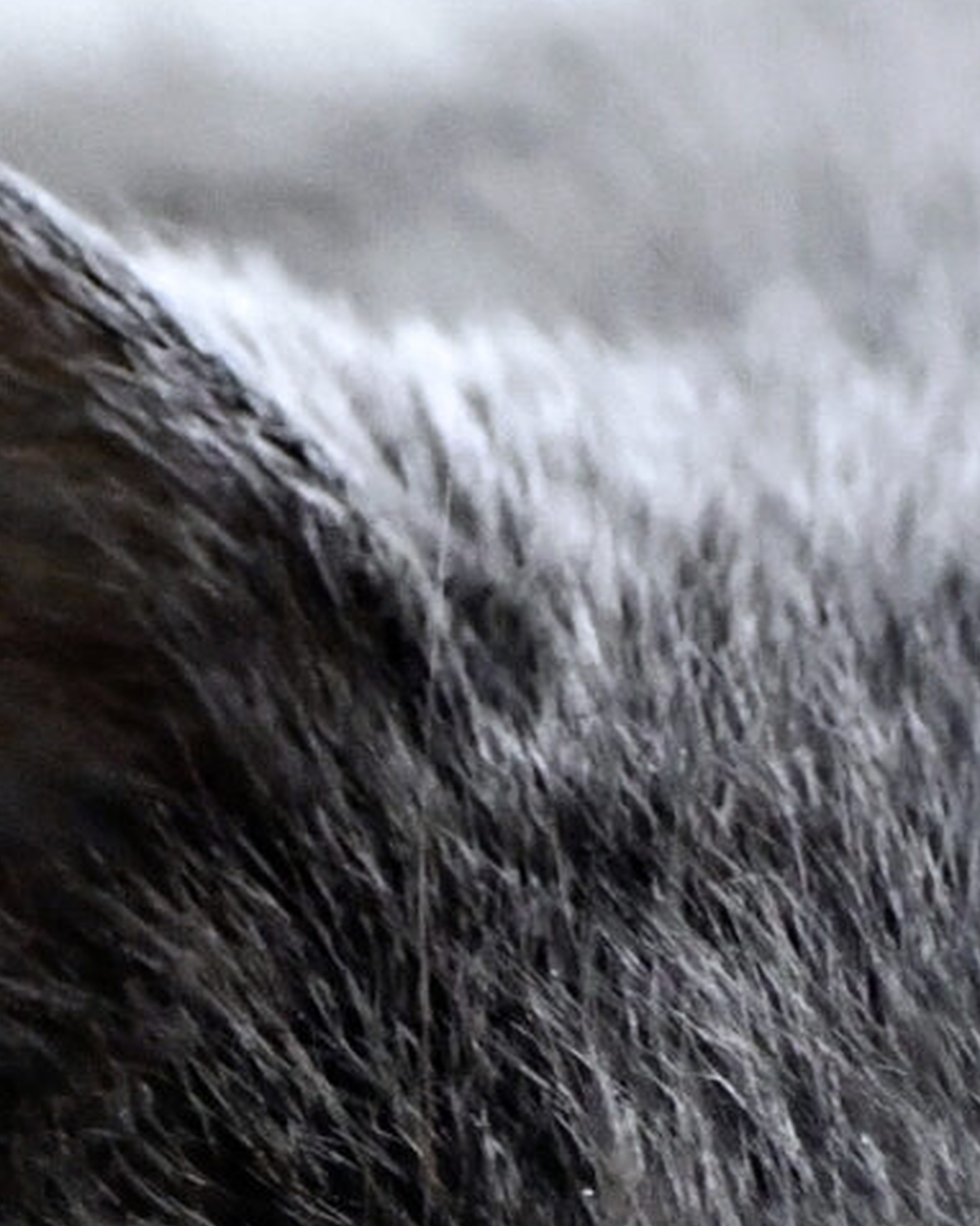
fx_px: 31744
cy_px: 1456
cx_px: 677
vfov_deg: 2.2
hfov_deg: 1.8
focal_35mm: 875
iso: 5000
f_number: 4.8
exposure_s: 1/80
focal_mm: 116
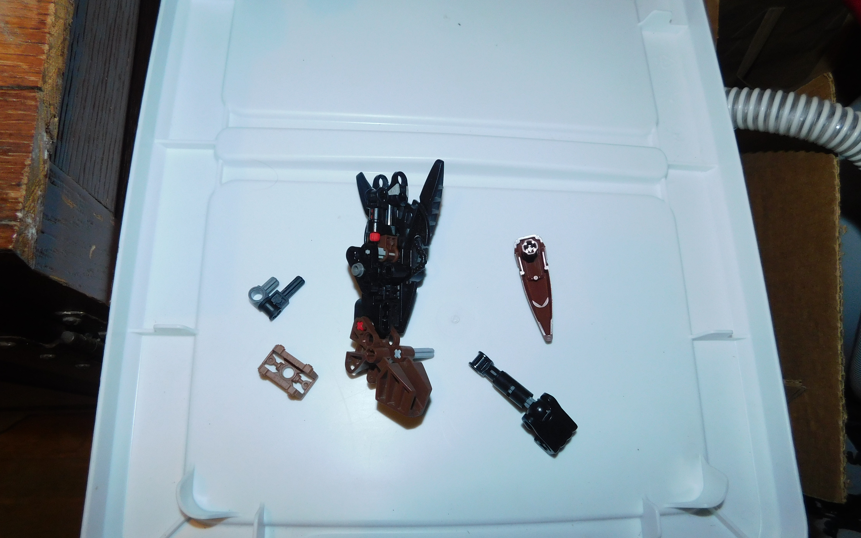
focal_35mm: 25
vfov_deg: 49.2
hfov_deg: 72.5
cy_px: 294
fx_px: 587
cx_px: 431
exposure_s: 1/30
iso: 200
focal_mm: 4
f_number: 3
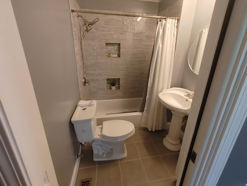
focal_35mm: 16
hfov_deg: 94.5
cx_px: 125
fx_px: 114
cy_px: 89
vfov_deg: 78.1
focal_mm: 1.78
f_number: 1.9
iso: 200
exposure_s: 1/30
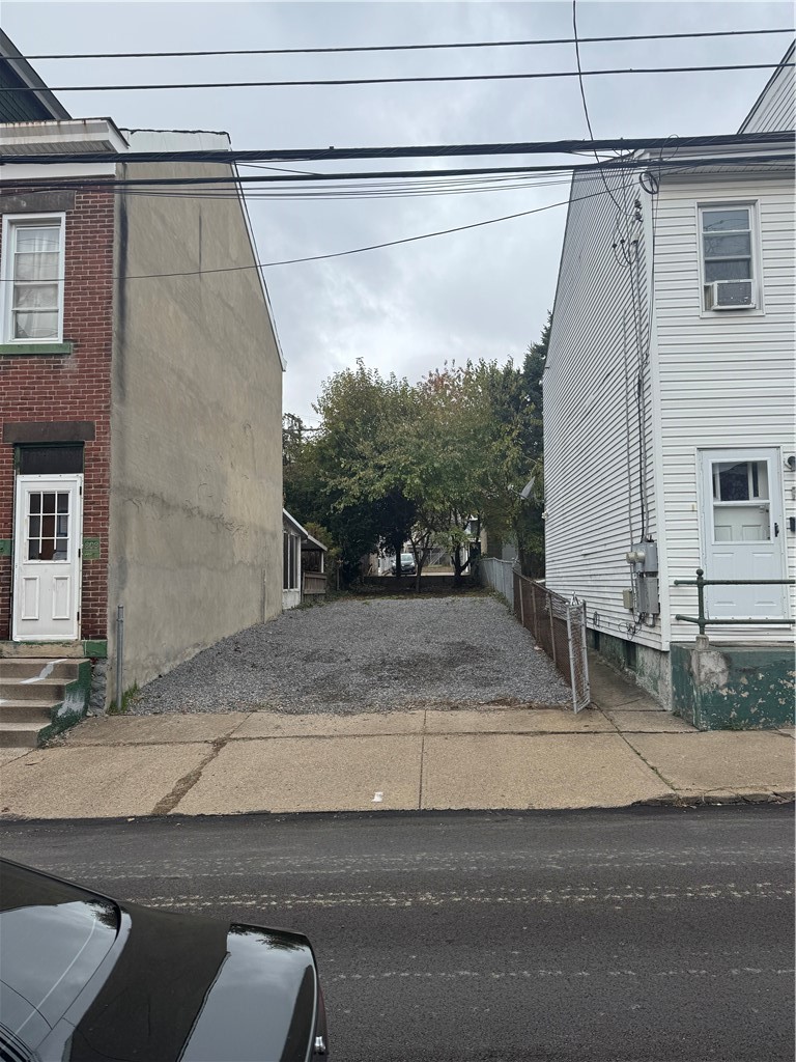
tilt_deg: +2.1
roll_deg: -0.2
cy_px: 531
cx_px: 398
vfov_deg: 71.6
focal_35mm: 24
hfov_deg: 56.8
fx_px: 736
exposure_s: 1/2252
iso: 80
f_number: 1.78
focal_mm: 6.76
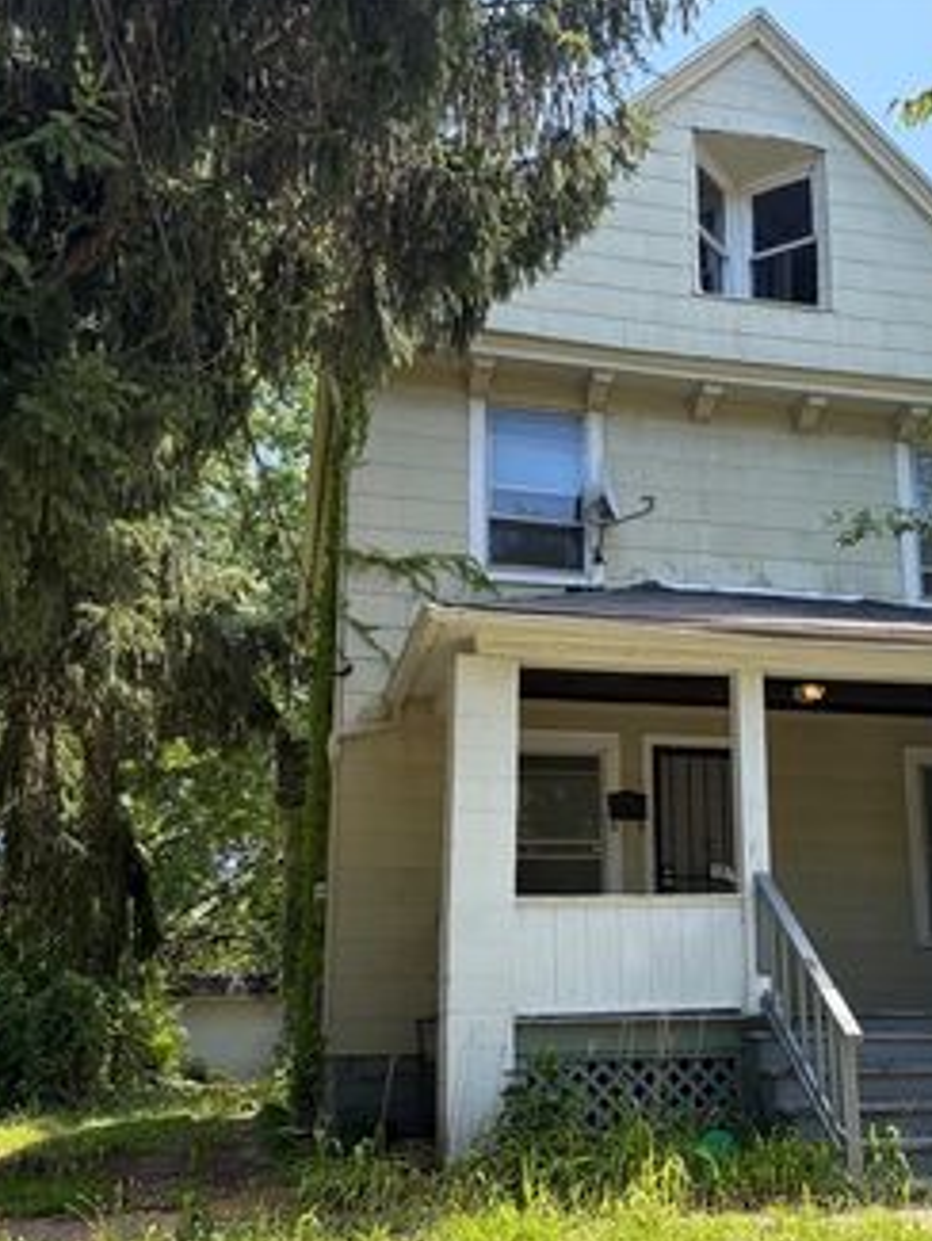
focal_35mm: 40
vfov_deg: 46.7
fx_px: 1435
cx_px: 657
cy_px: 697
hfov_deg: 35.4
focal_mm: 5.96
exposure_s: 1/660
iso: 64
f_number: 1.6
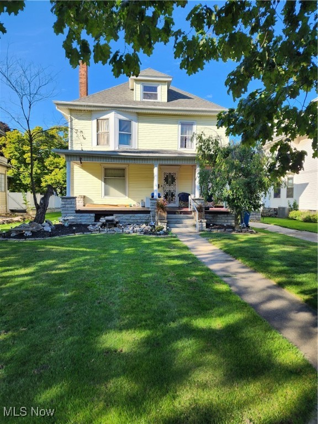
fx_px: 282
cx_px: 159
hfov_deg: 58.9
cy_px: 212
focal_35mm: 23
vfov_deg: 73.9
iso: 12
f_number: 1.8
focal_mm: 6.4
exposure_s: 1/320
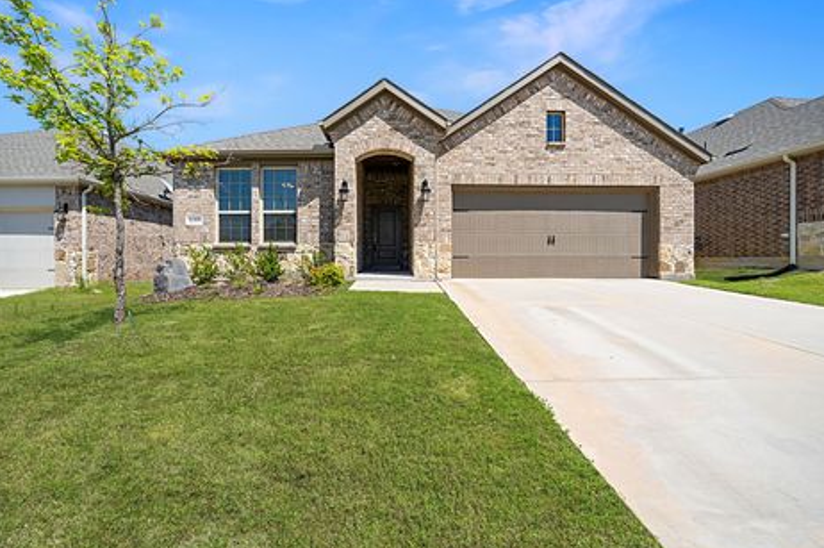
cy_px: 263
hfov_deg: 108.2
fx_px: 297
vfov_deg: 85.3
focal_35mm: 13
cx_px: 385
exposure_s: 1/800
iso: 500
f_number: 9
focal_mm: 12
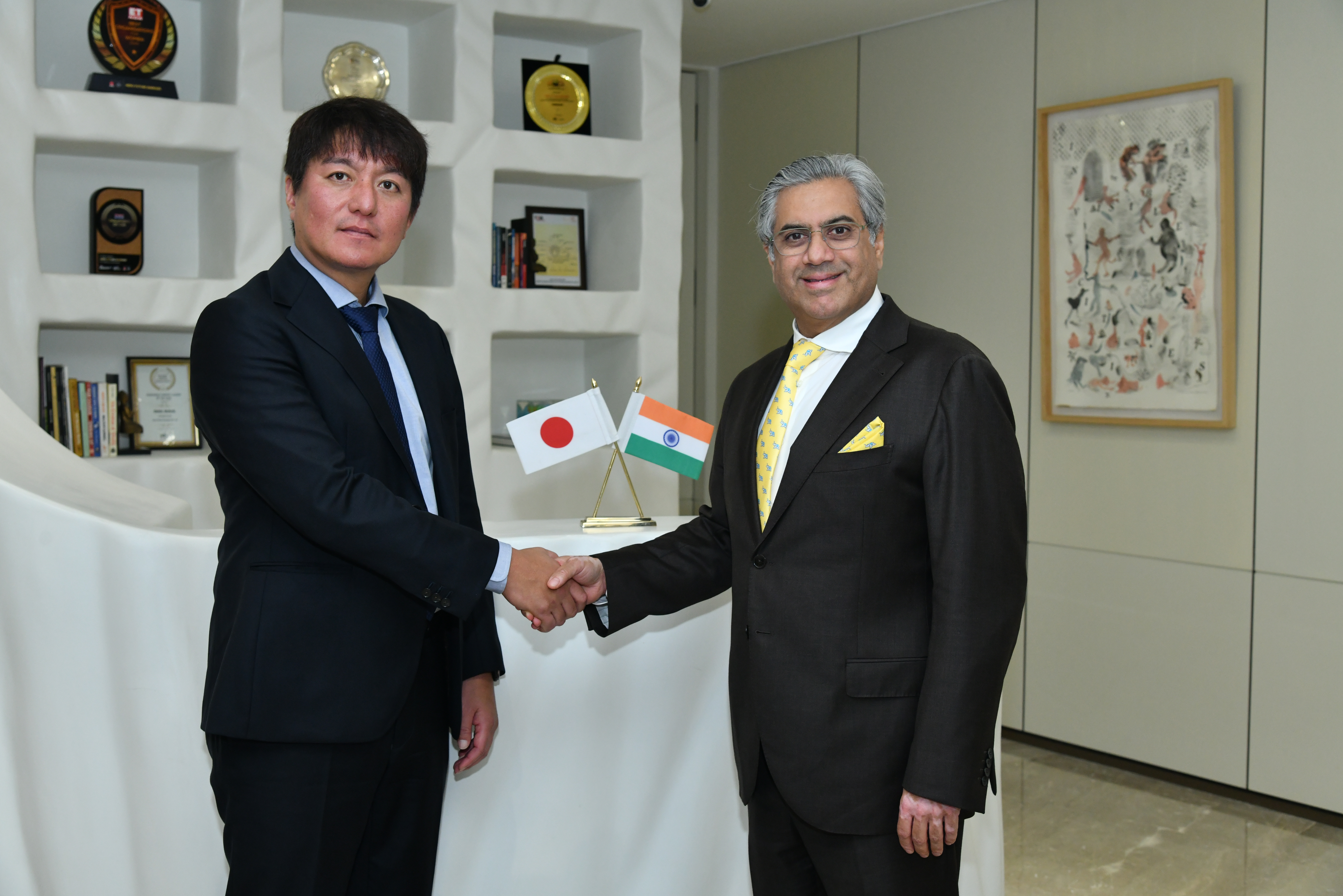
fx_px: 1641
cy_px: 448
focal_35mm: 44
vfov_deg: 30.5
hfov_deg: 44.5
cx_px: 672
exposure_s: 1/160
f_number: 6.3
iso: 1250
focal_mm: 44
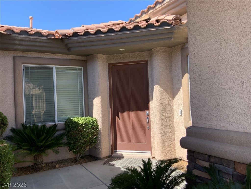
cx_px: 126
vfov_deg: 48.2
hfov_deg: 61.7
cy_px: 94
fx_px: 210
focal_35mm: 29
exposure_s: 1/842
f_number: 1.8
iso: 16
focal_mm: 3
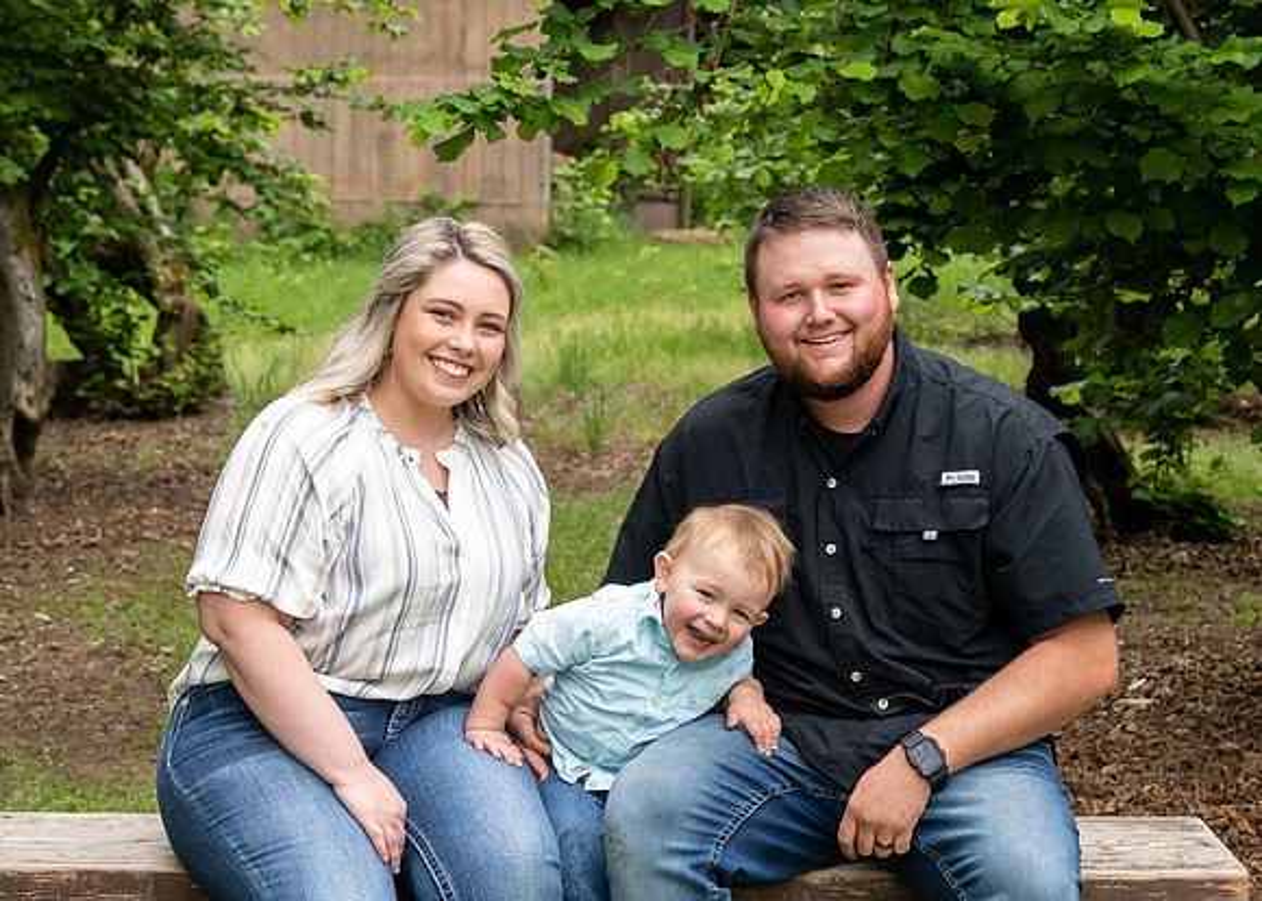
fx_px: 3370
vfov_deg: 15.2
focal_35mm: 94
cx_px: 666
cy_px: 443
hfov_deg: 21.2
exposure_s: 1/400
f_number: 4
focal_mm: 36
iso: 400
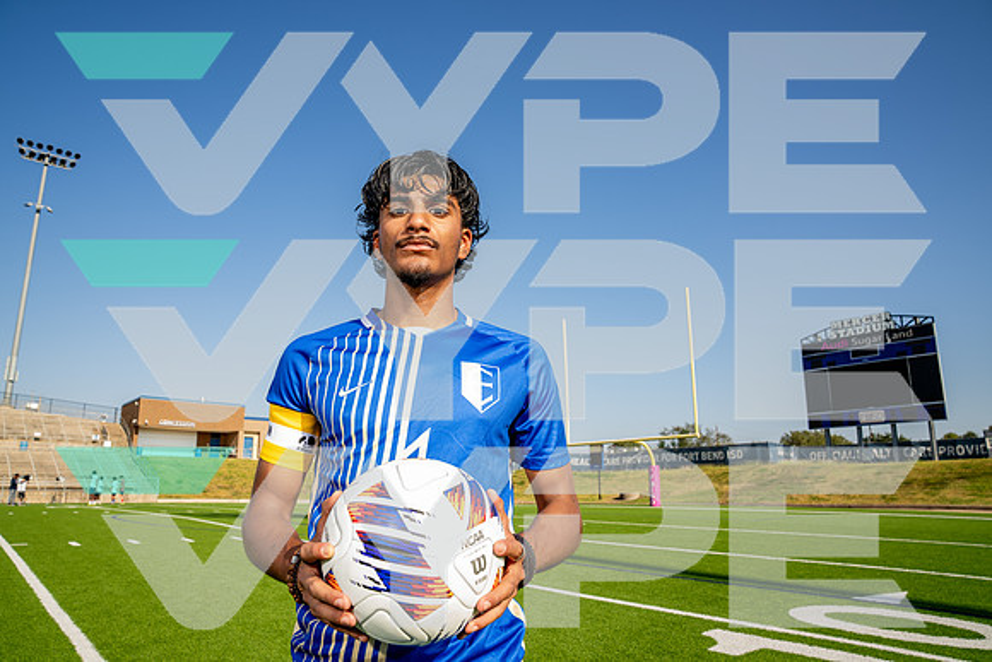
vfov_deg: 53.2
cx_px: 496
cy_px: 331
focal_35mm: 24
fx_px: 661
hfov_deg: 73.7
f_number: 7.1
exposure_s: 1/125
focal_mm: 24
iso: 50
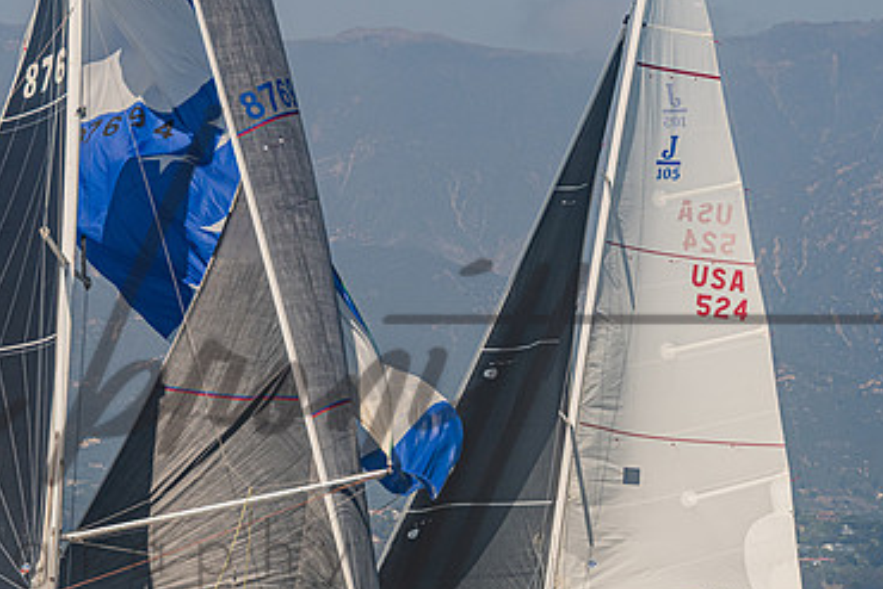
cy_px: 356
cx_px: 353
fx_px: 7631
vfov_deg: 4.4
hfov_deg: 6.6
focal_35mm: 311
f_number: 8
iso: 400
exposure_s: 1/2000
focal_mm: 170
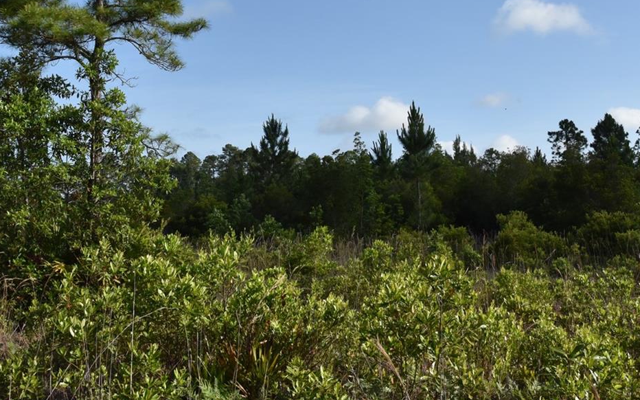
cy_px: 116
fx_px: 732
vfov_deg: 30.2
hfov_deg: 47.2
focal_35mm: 42
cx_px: 315
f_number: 14
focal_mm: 24
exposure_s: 1/800
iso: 1250
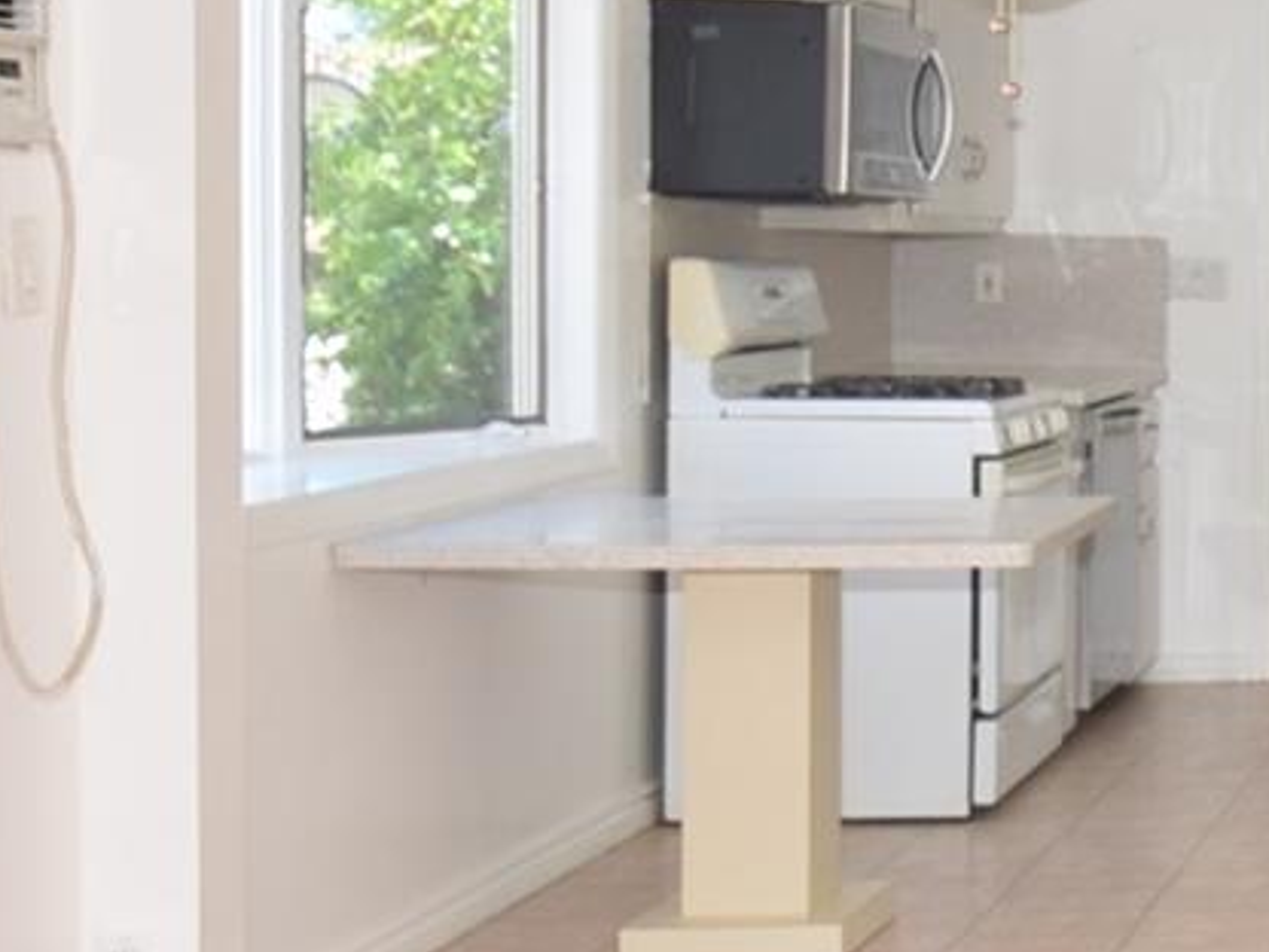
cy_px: 314
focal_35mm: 71
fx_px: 2603
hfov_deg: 20.5
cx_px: 2209
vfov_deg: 20.6
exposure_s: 1/60
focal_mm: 10
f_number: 6.3
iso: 200
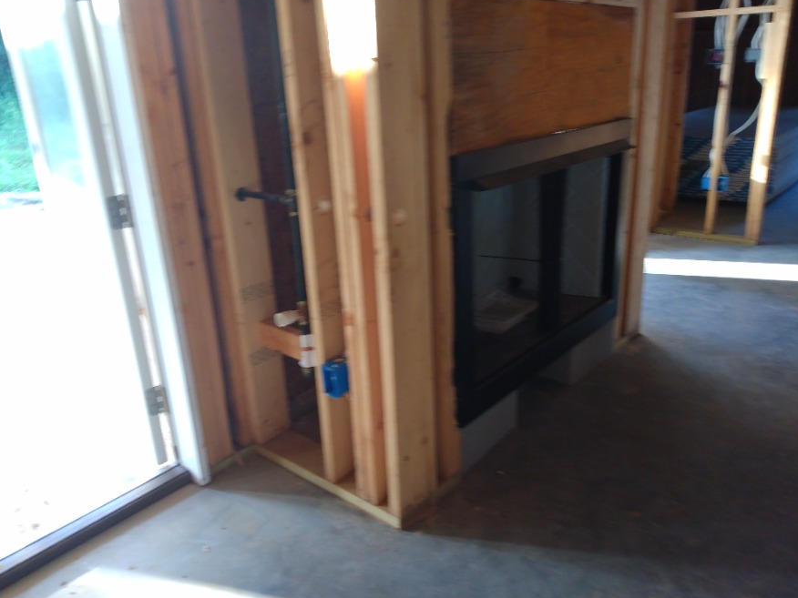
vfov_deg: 63.4
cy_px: 302
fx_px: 484
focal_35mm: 21
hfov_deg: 79.0
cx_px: 404
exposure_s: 1/30
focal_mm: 3.54
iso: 181
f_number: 2
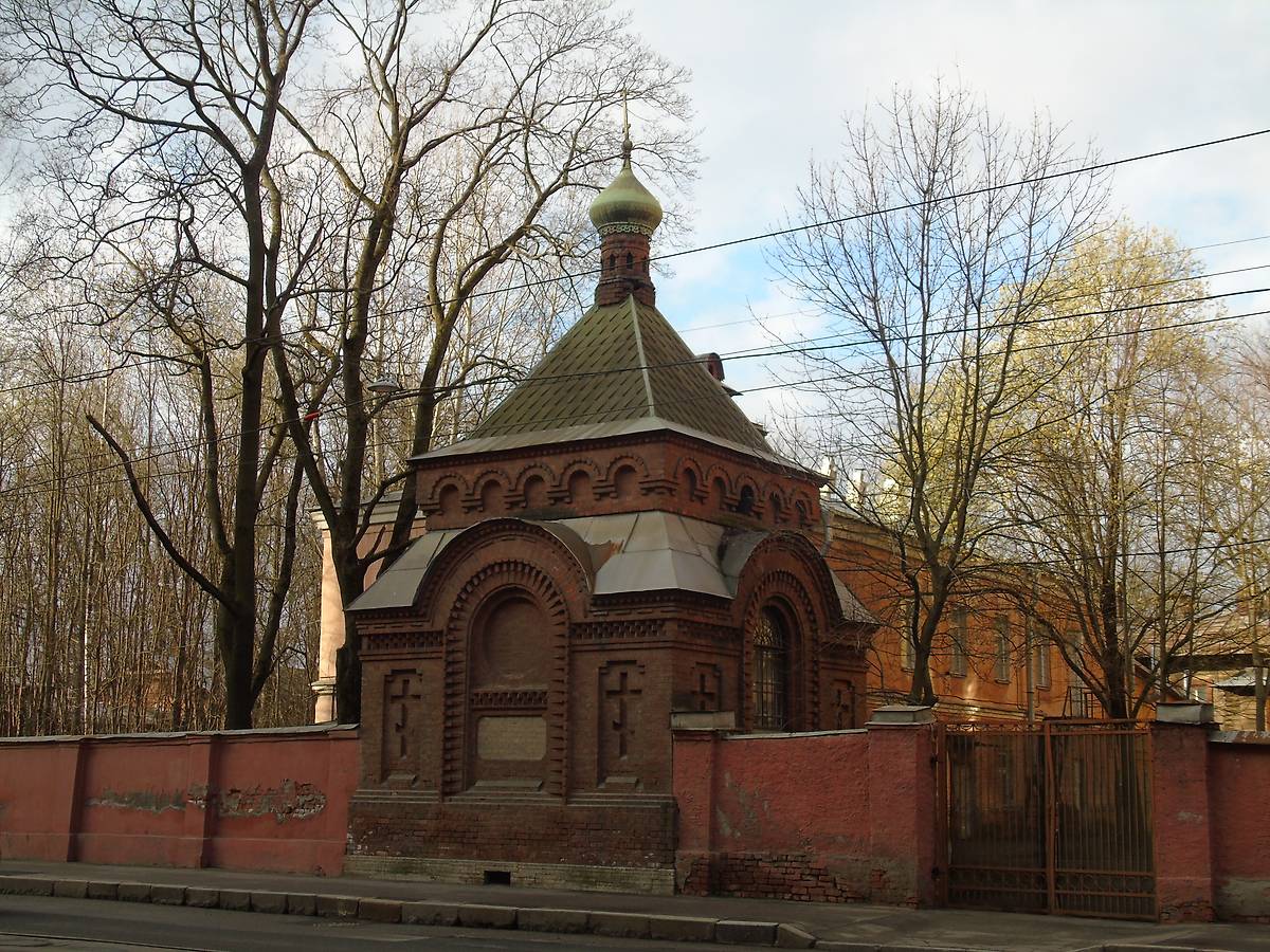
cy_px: 476
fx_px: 1688
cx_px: 635
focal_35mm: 46
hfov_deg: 41.2
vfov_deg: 31.5
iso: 80
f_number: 4.1
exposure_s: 1/250
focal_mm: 8.2
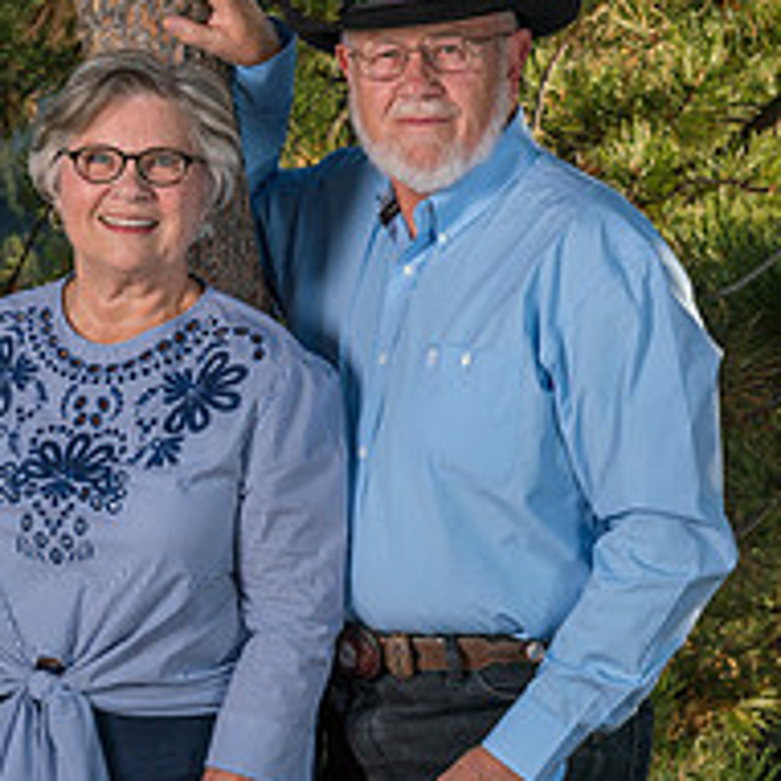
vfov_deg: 12.5
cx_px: 180
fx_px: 3574
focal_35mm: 140
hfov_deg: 12.4
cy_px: 401
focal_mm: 70
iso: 100
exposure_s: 1/250
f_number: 8
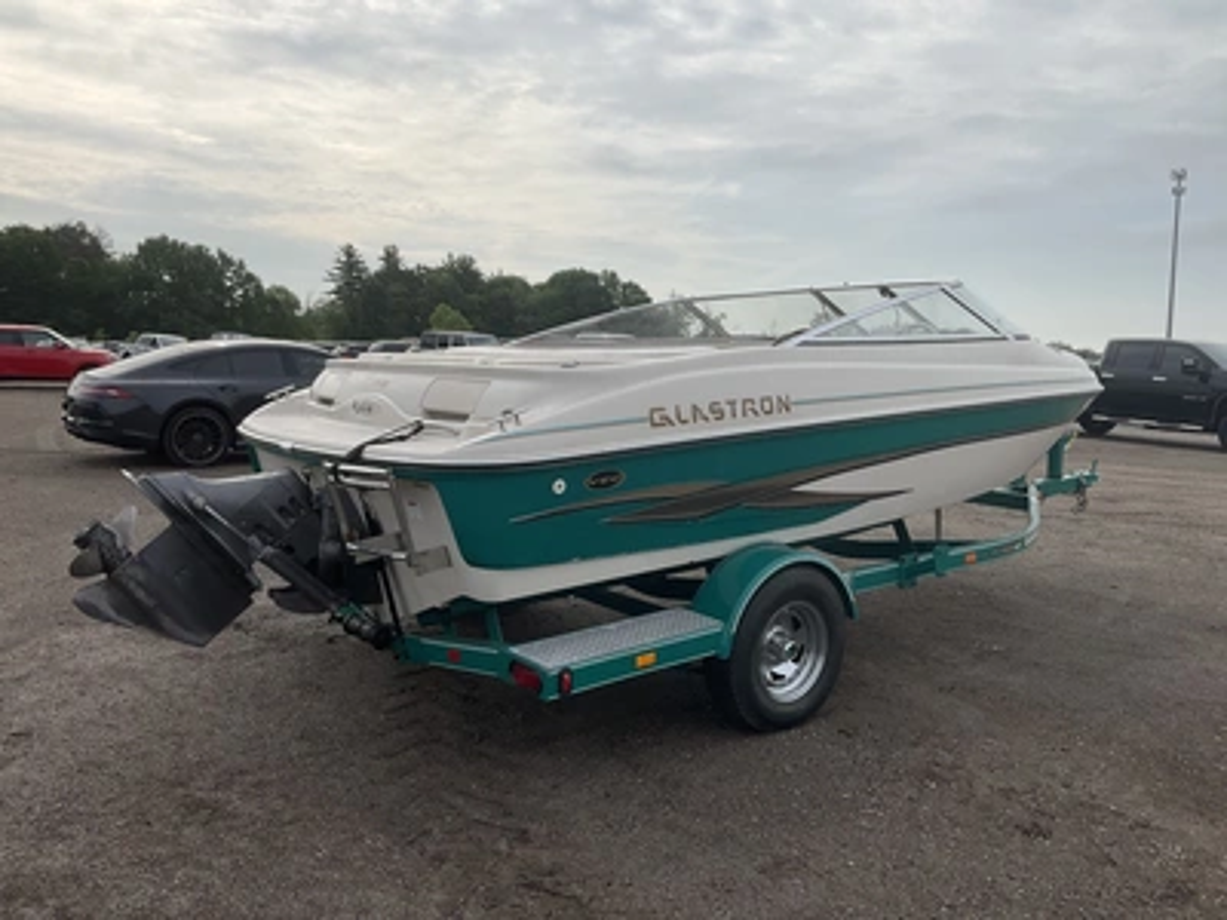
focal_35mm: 29
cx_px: 614
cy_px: 460
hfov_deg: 61.7
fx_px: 1028
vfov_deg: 48.2
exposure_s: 1/2227
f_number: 1.8
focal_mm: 3
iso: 25
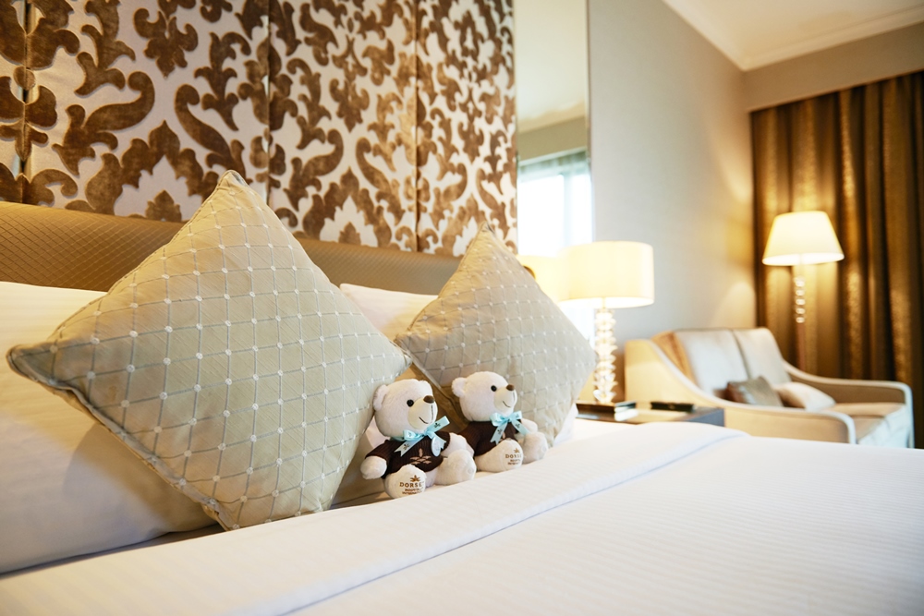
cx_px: 462
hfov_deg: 73.7
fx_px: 616
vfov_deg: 53.1
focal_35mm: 24
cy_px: 308
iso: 800
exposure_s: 1/80
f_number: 2.8
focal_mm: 24
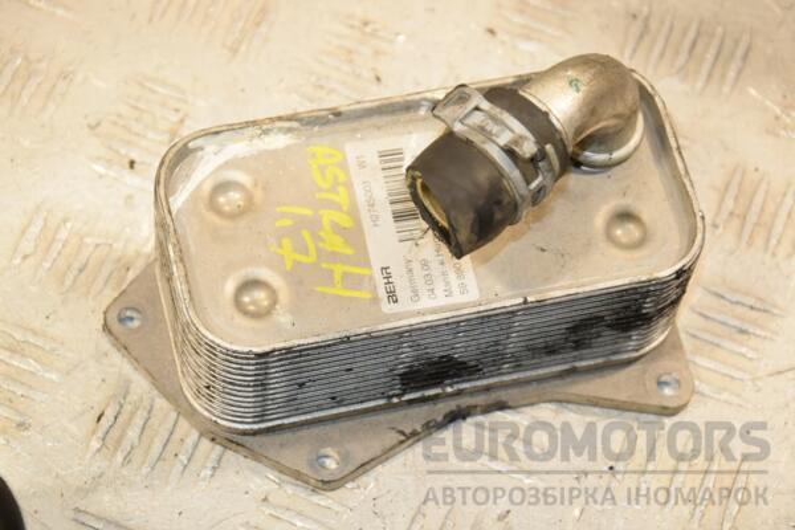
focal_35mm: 120
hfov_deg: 17.1
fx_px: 2650
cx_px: 398
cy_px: 265
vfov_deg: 11.4
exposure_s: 1/200
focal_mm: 80
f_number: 7.1
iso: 800
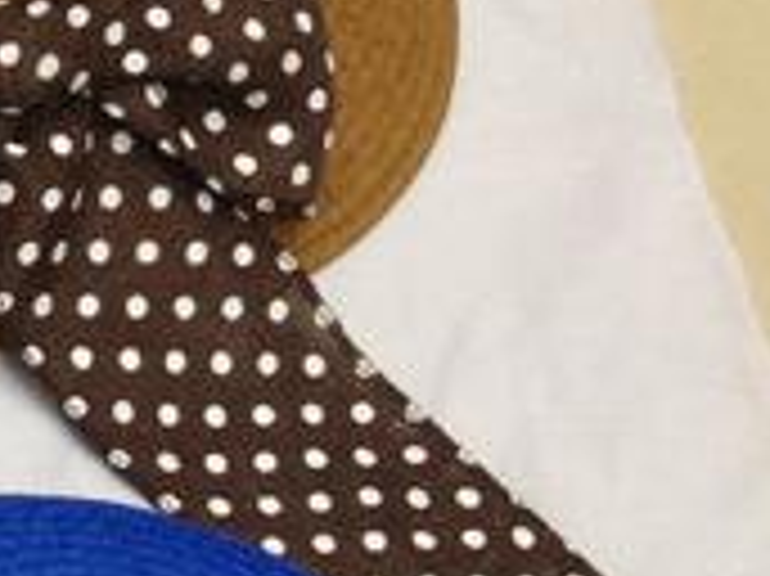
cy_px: 256
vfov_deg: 7.1
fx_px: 4668
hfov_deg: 8.3
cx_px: -1382
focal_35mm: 210
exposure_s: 1/20
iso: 64
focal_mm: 4.28
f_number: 2.4
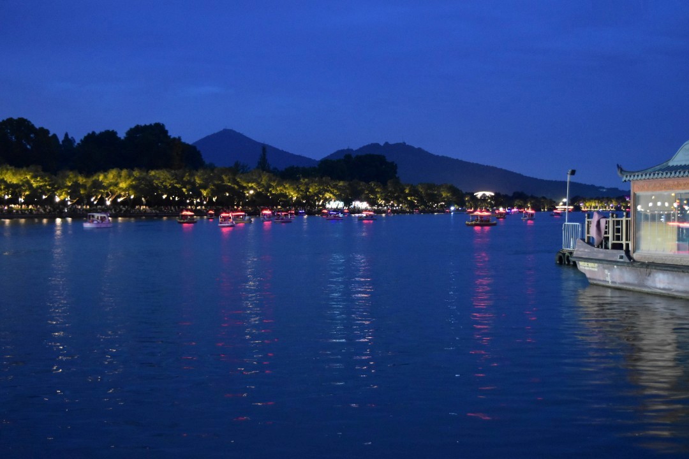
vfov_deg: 26.5
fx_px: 976
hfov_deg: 38.9
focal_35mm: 51
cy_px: 230
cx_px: 344
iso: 3200
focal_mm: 34
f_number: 4.5
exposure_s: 1/4
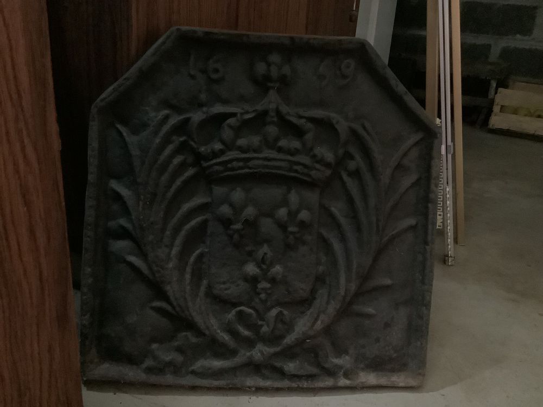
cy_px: 204
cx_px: 272
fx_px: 486
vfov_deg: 45.4
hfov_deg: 58.4
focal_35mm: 31
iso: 800
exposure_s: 1/17
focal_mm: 3.3
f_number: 2.4
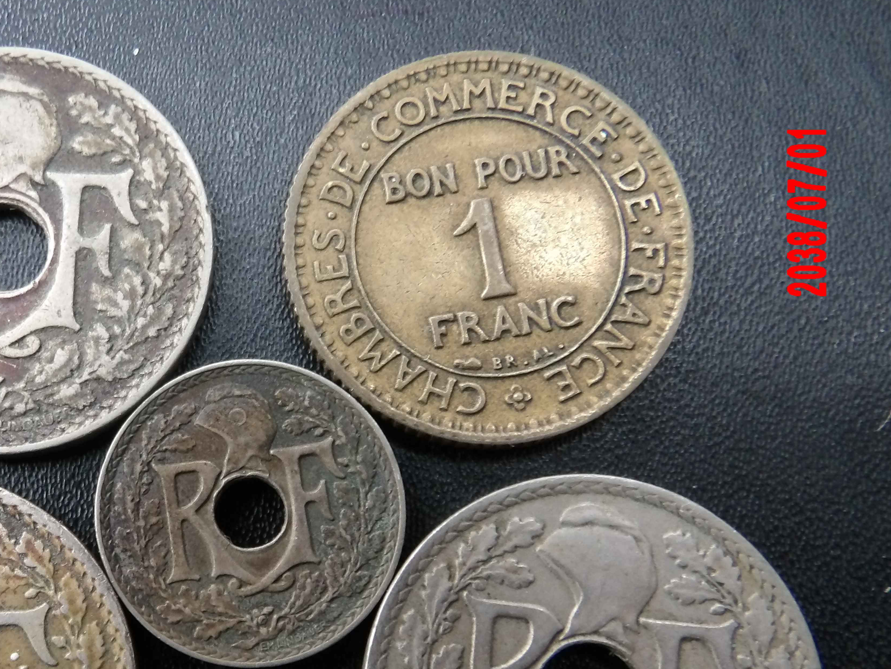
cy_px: 507
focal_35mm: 36
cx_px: 264
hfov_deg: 50.0
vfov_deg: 38.6
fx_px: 927
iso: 376
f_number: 4.1
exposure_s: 1/15
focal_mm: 4.2
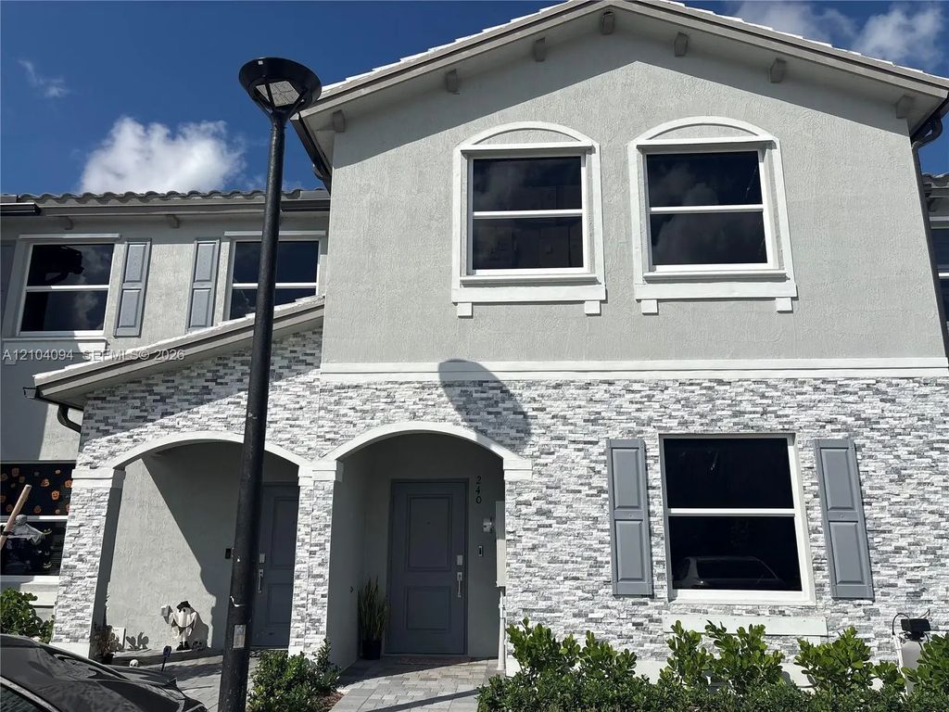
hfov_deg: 67.3
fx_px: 713
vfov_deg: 53.1
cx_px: 474
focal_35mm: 26
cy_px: 356
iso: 50
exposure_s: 1/10101
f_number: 1.6
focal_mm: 5.96
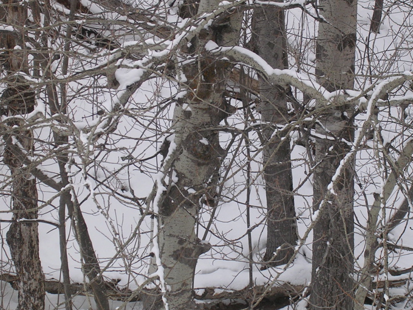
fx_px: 1694
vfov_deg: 10.4
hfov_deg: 13.9
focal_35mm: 142
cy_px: 180
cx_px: 221
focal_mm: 17.4
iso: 50
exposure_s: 1/253
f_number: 4.9
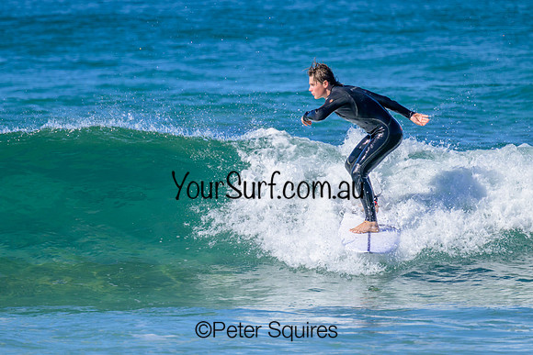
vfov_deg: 1.8
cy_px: 198
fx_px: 11405
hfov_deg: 2.7
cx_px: 218
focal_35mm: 770
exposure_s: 1/2000
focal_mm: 560
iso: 450
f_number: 8
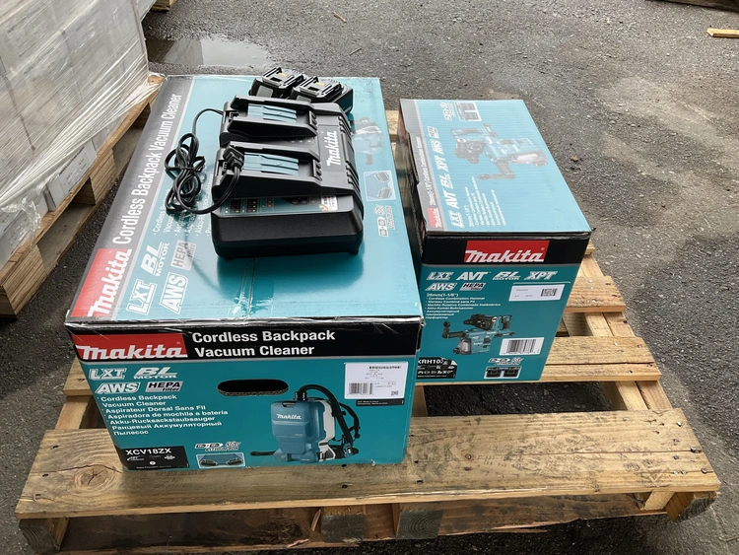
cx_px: 370
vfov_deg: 48.3
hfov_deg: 61.6
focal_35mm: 29
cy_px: 278
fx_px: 619
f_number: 1.8
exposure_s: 1/148
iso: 20
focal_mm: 3
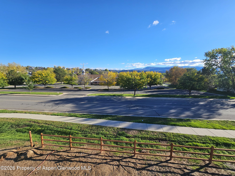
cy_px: 88
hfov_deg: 106.2
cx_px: 118
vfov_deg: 89.9
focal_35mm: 13
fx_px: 88
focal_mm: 2.2
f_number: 2.2
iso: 50
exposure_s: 1/1623
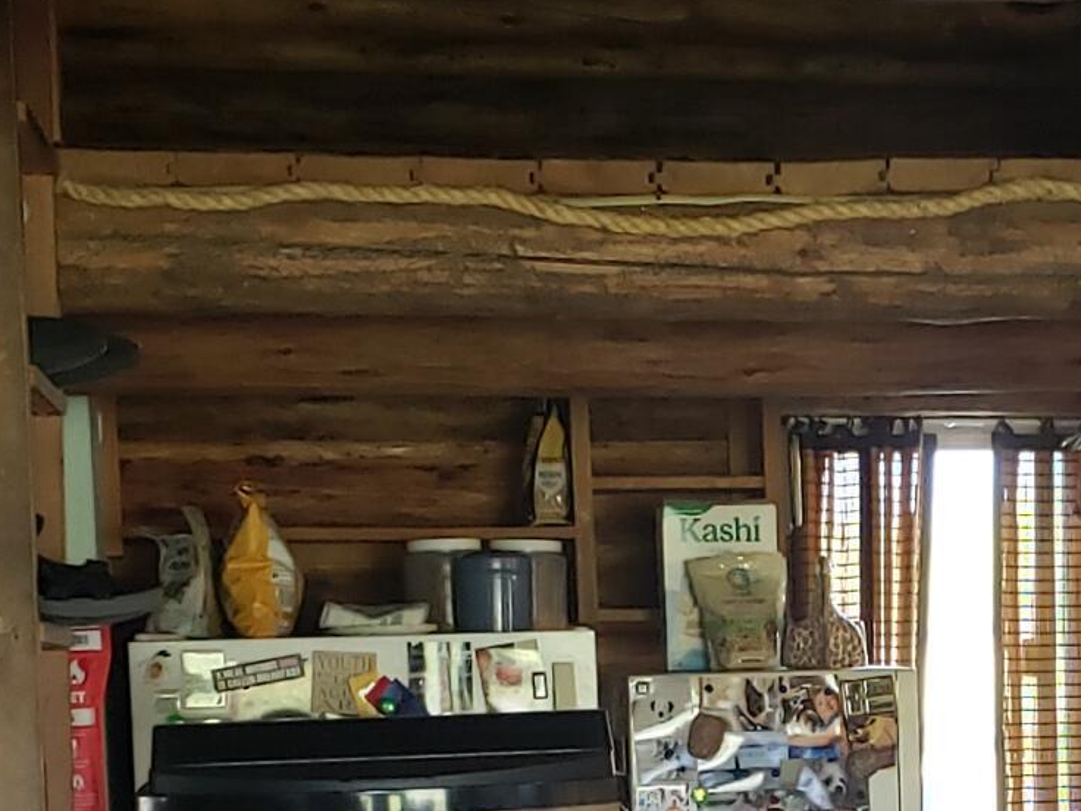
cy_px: 835
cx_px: 1009
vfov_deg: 13.7
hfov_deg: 18.2
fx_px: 3310
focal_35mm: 106
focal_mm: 4.3
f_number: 1.5
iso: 320
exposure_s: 1/60
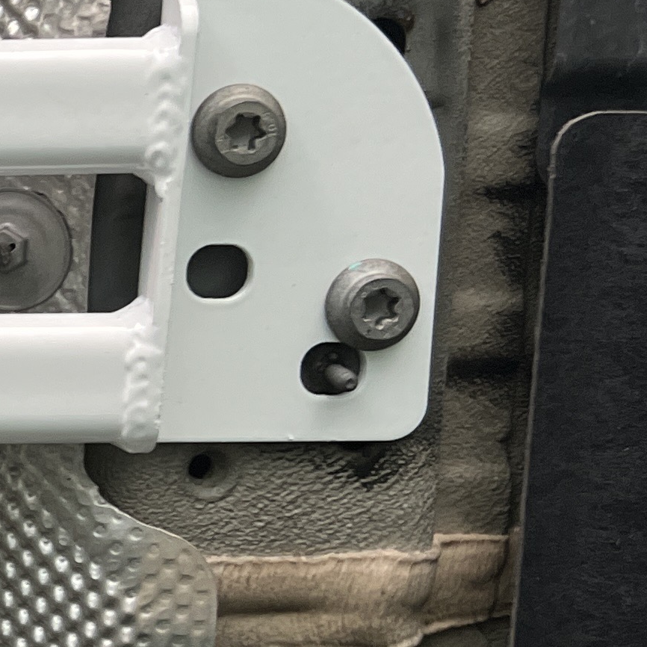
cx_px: -528
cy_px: 367
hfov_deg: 14.3
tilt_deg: +76.3
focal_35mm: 107
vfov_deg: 16.3
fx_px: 2263
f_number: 1.5
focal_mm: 5.7
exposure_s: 1/112
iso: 125
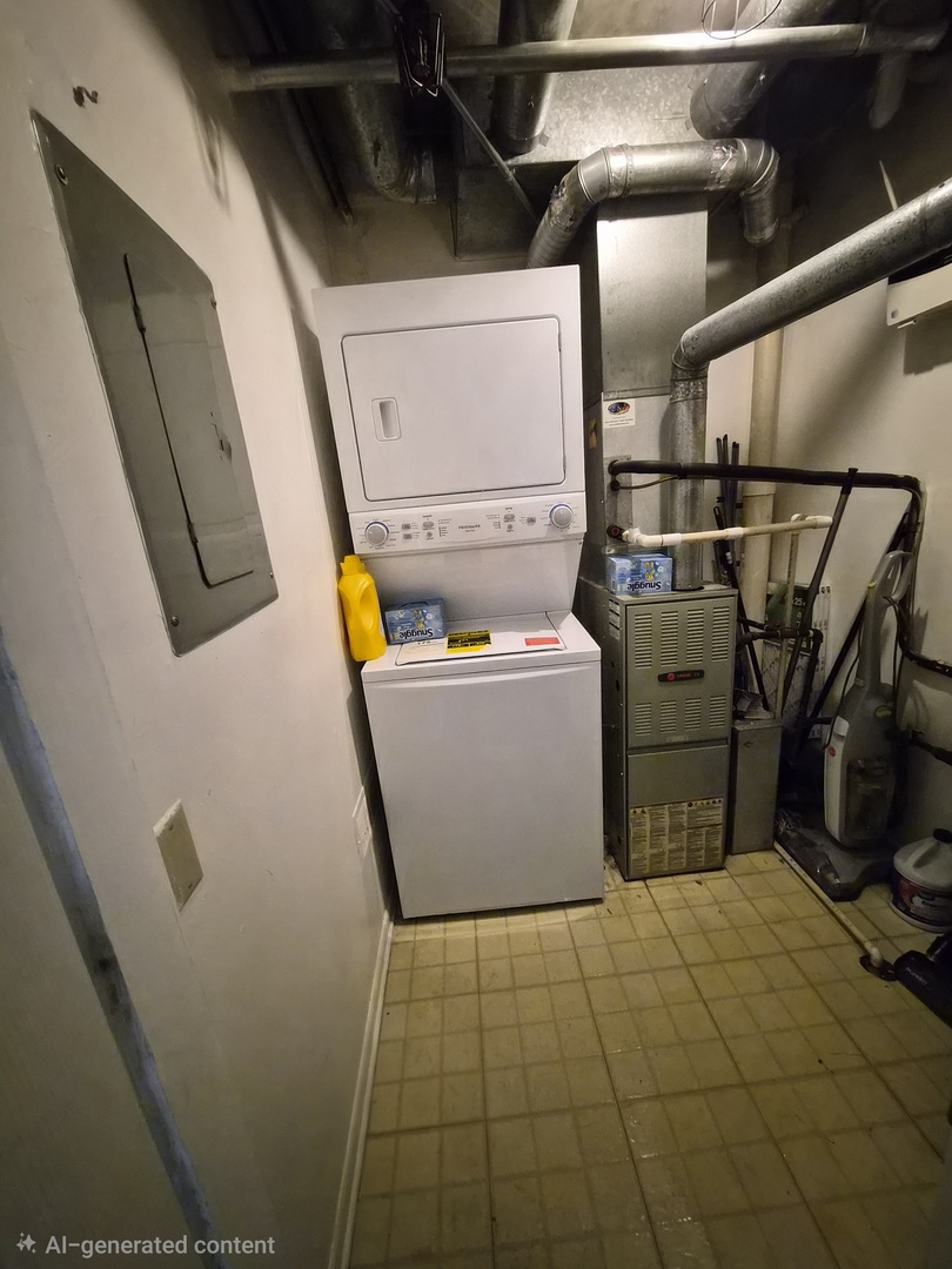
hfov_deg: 89.9
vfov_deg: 106.2
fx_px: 477
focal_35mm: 13
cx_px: 476
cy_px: 634
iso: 1250
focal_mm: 1.7
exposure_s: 1/60.2
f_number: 2.2
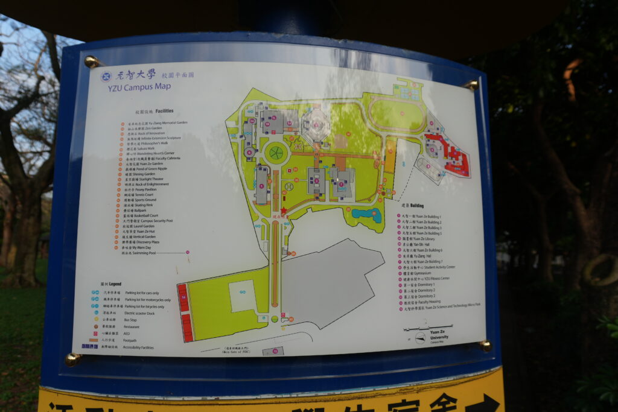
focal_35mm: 24
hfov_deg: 73.7
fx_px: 412
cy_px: 206
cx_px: 309
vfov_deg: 53.1
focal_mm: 16
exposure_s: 1/250
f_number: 5
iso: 100
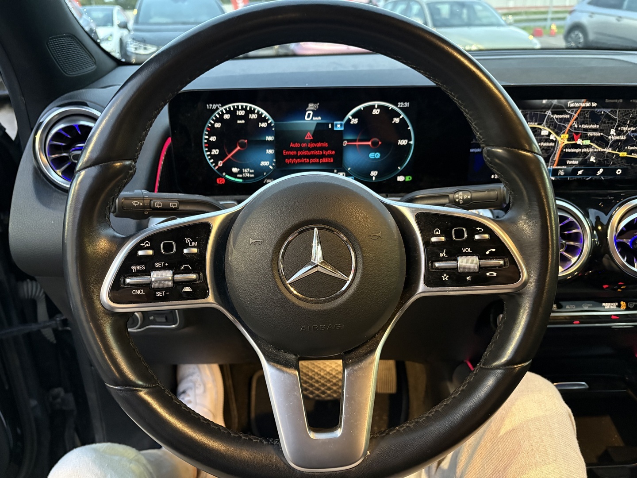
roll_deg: +1.4
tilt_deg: -24.7
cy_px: 239
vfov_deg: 53.1
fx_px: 478
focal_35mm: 26
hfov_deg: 67.3
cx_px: 318
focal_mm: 5.96
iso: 640
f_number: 1.6
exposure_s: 1/30
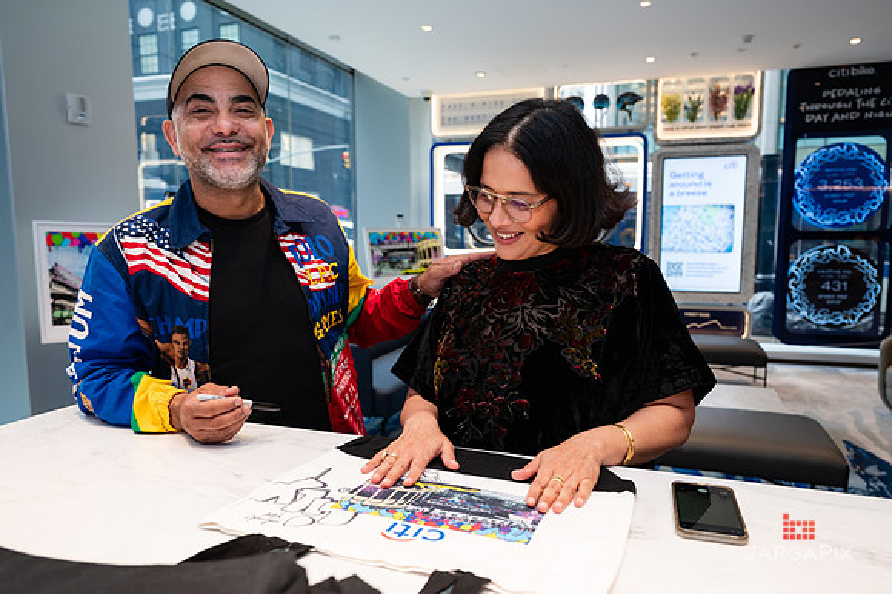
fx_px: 616
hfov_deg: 71.8
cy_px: 304
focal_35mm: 25
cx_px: 456
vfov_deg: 51.4
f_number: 4
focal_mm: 24
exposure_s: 1/160
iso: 400
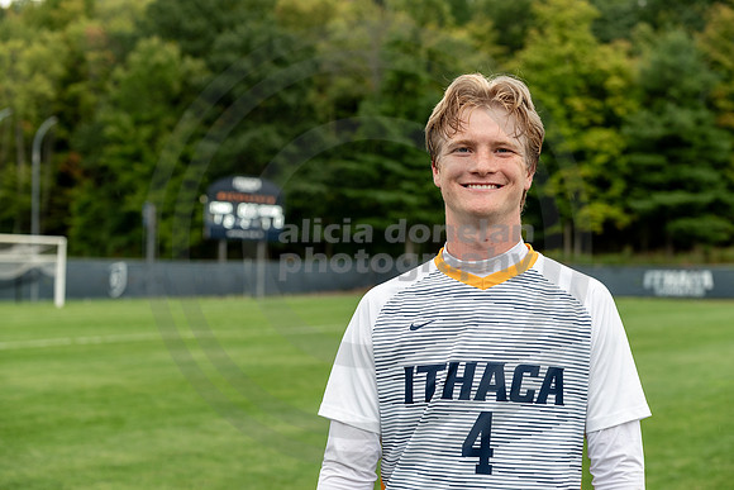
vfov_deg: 19.3
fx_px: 1441
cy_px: 245
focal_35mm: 71
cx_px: 367
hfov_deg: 28.6
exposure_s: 1/320
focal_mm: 70
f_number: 4.5
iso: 320
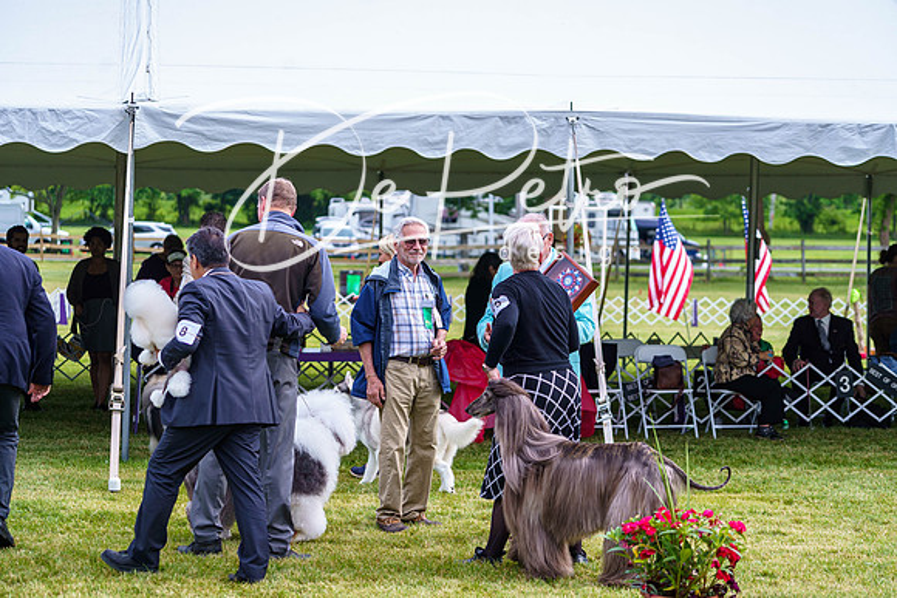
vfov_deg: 14.6
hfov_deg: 21.7
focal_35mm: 94
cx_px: 448
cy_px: 299
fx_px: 2343
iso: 200
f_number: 4
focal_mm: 94
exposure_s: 1/500
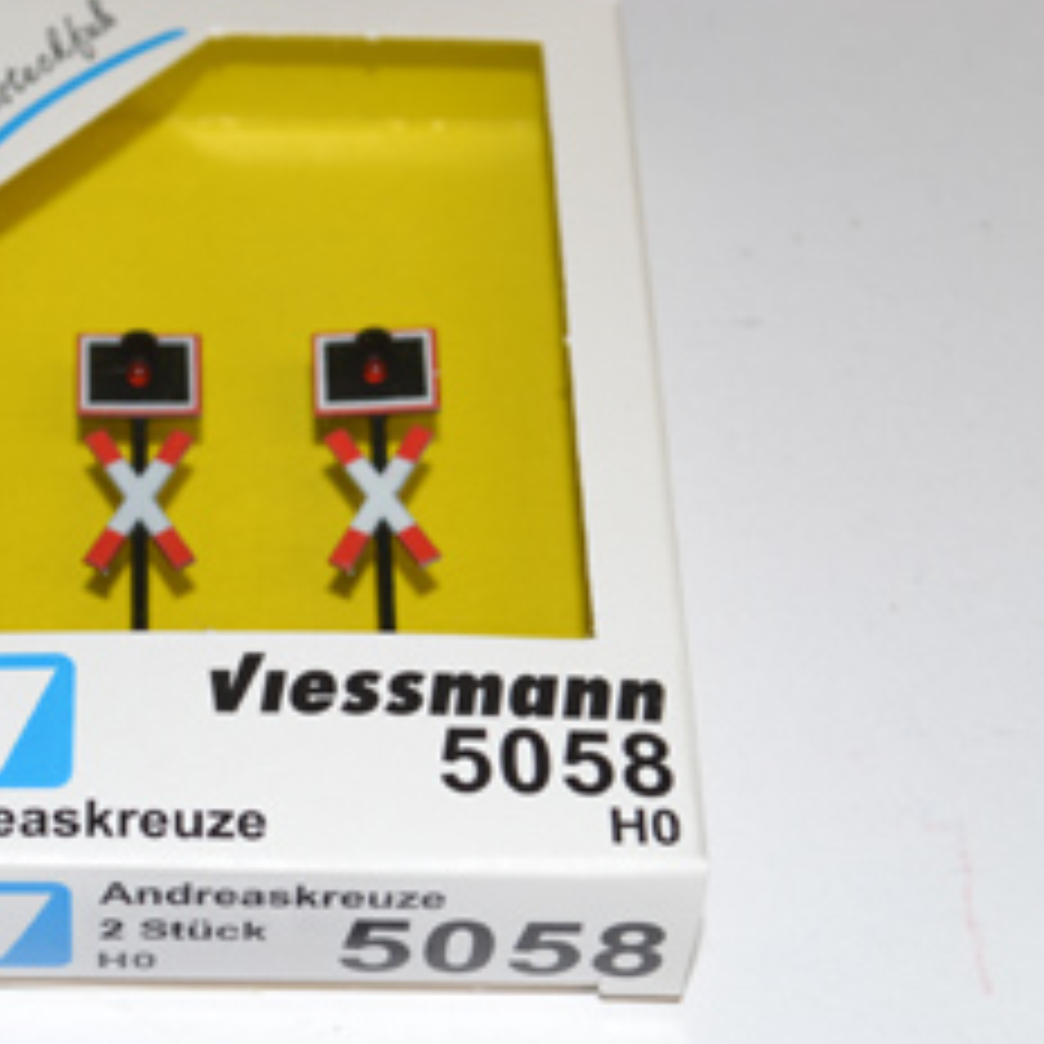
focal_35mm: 99
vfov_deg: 17.6
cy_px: 608
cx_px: 184
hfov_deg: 17.4
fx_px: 3378
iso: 200
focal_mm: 40
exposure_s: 1/60
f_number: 7.1
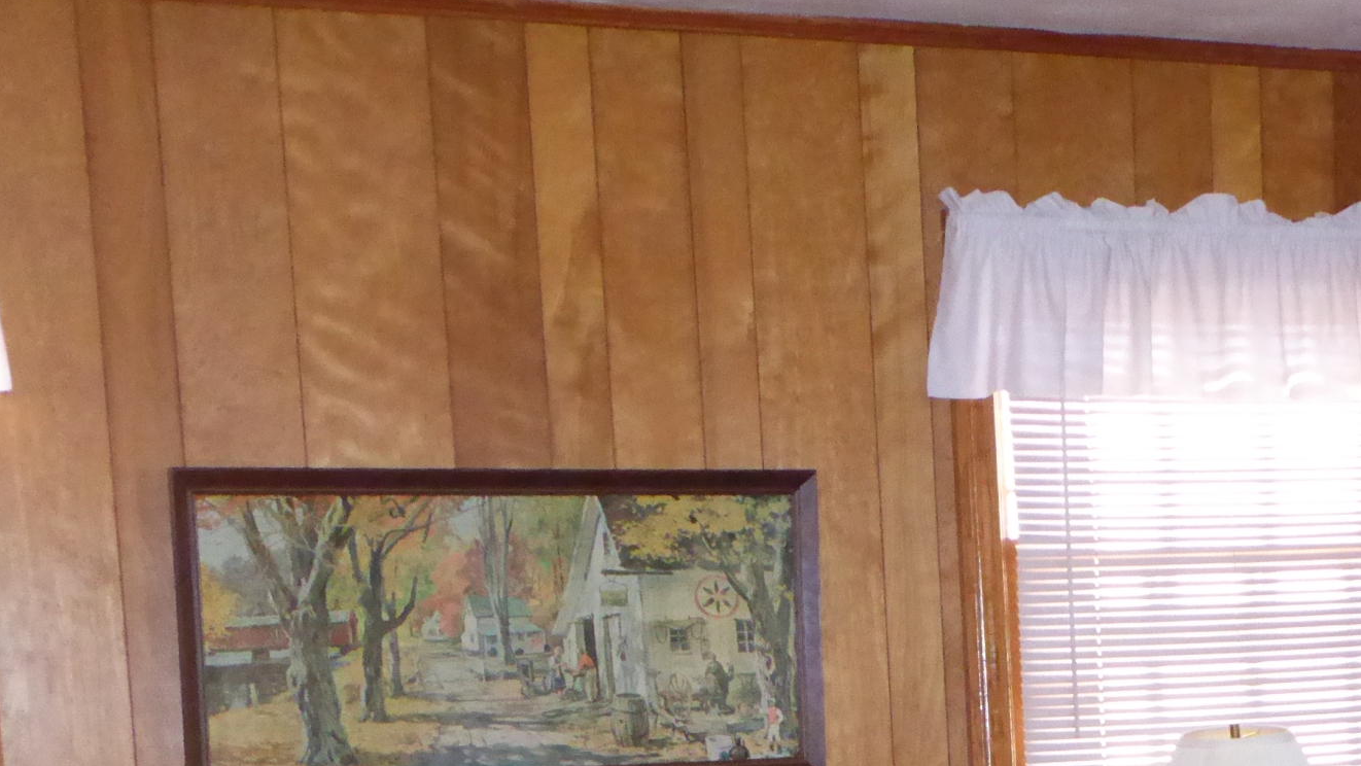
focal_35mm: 89
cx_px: 1130
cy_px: 963
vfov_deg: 13.2
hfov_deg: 23.5
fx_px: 3212
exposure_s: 1/60
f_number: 3.7
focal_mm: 6.3
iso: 1000
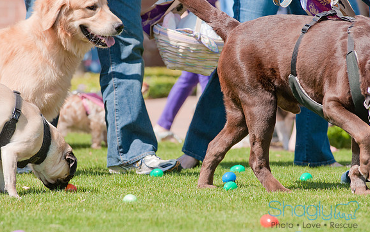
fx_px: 3097
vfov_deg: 4.3
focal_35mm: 307
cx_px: 185
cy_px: 118
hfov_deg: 6.8
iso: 200
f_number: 5
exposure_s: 1/1000
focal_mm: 200
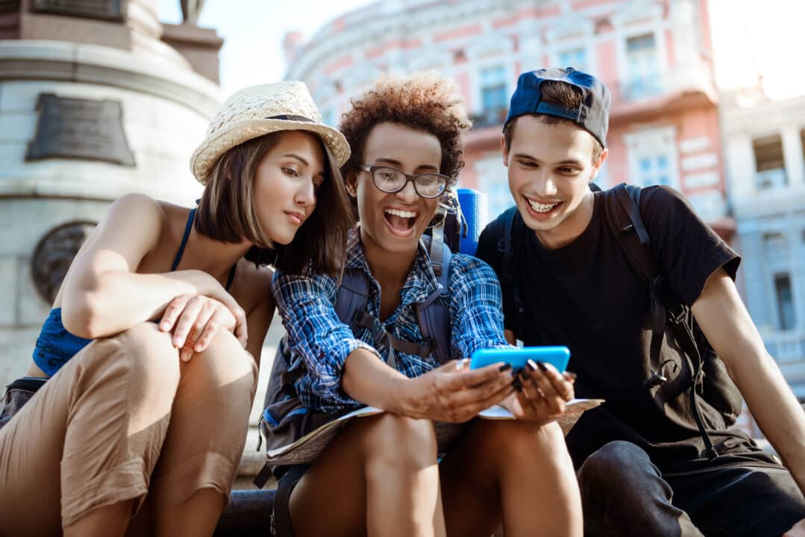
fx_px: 1230
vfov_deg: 24.6
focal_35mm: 55
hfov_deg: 36.2
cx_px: 402
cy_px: 268
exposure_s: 1/320
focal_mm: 55
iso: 100
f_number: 2.8
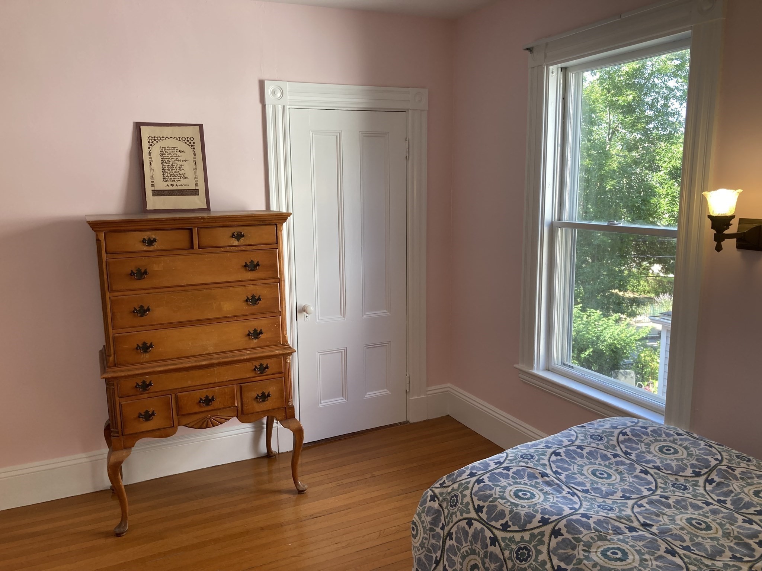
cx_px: 381
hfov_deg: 63.4
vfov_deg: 49.7
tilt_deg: -9.0
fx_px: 616
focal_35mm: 28
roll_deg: +0.0
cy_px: 286
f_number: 1.8
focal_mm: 3.99
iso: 50
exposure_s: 1/120
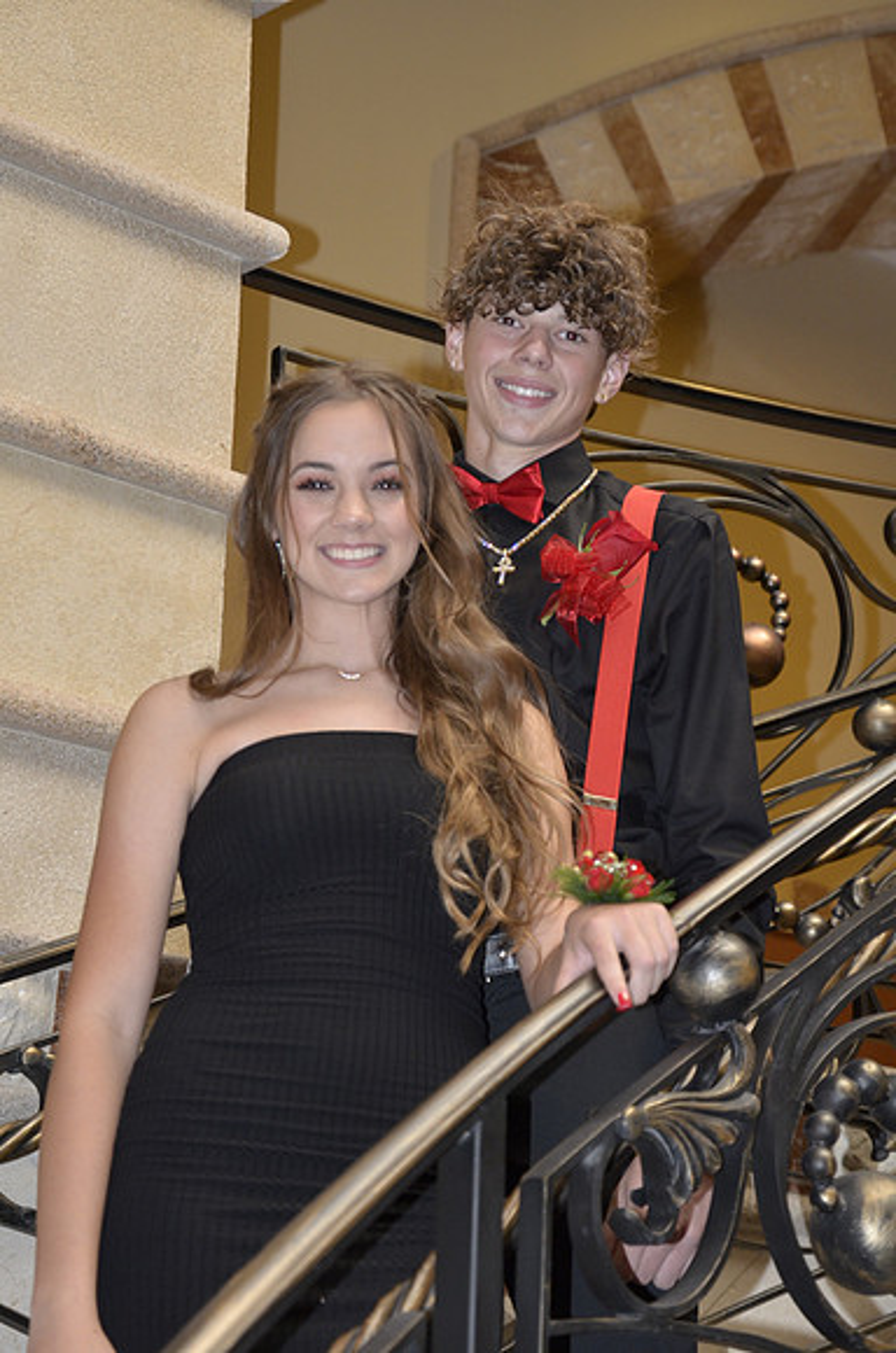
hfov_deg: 14.6
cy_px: 676
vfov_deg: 22.0
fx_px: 3488
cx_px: 448
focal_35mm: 93
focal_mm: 62
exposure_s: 1/30
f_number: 4.8
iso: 800
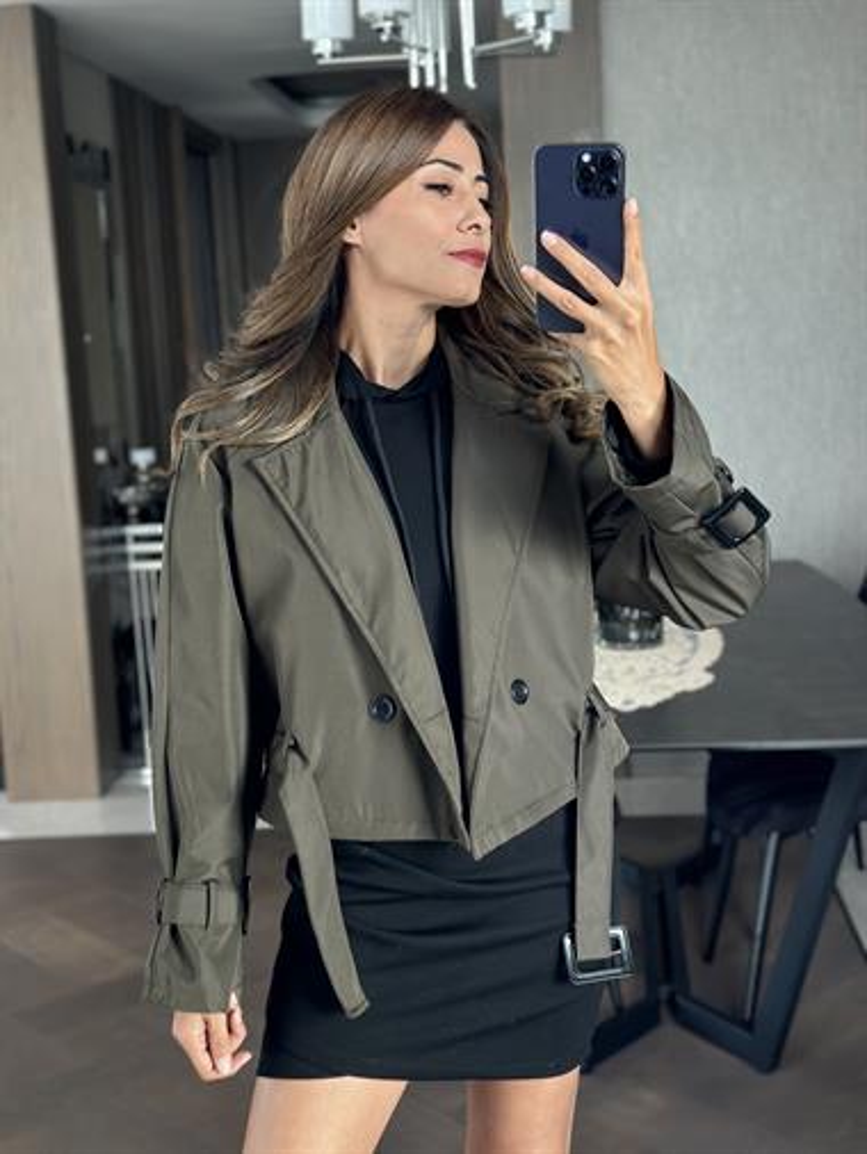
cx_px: 434
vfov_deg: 39.6
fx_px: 1602
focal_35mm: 48
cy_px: 577
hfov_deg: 30.3
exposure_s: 1/94
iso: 125
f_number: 1.78
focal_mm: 6.86
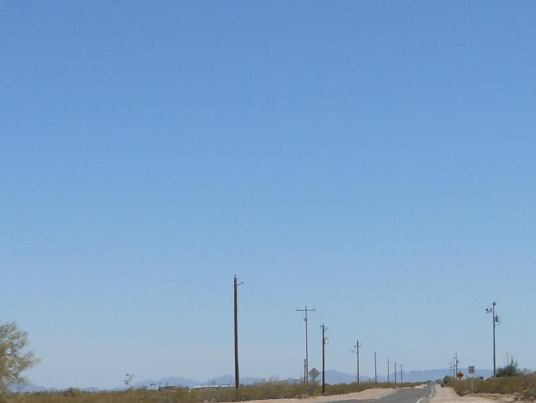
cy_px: 316
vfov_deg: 15.8
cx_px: 290
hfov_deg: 21.1
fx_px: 1440
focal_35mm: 93
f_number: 3.2
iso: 80
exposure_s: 1/2000
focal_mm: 4.5
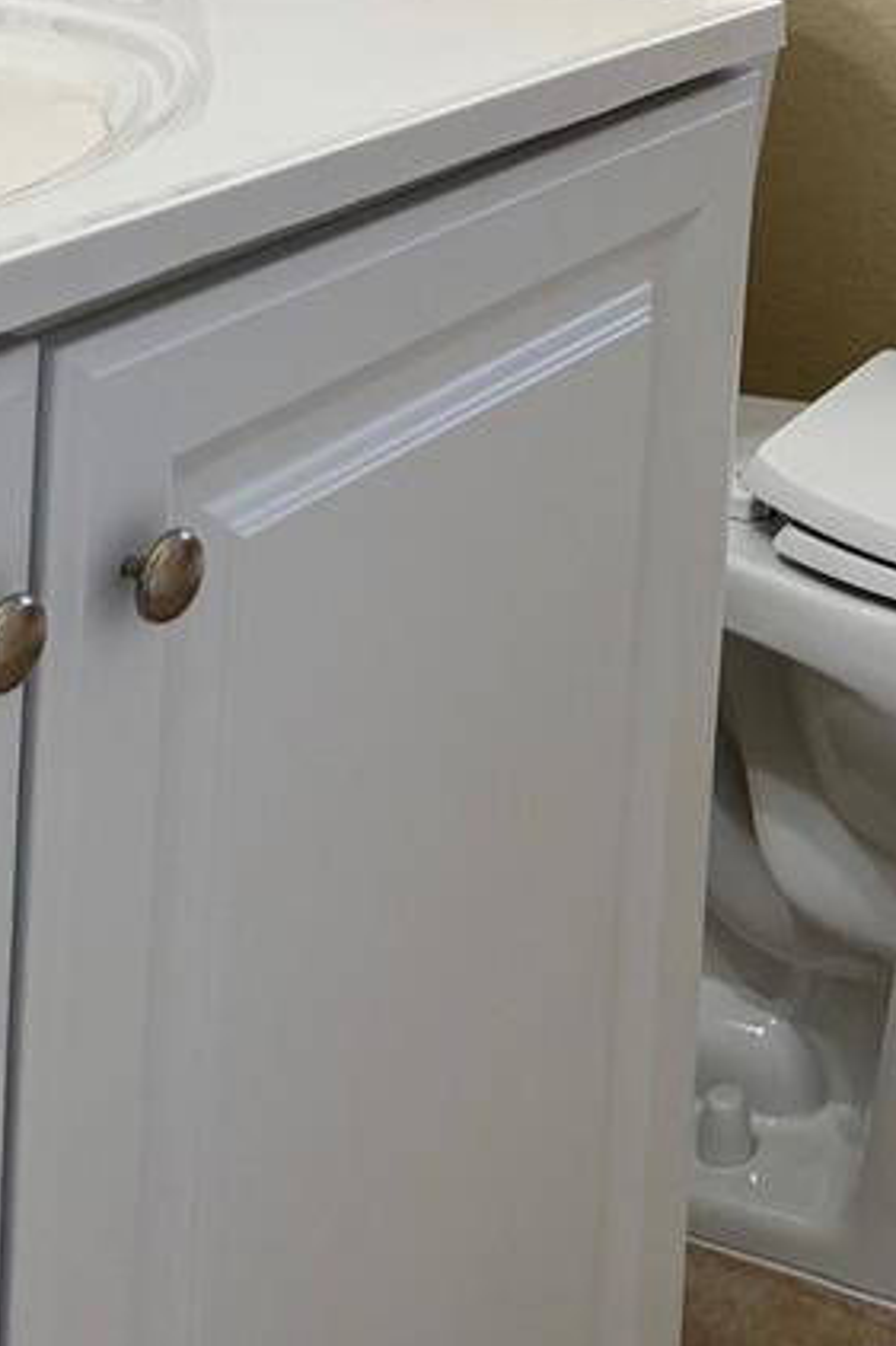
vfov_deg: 24.7
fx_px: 2653
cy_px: -405
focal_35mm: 71
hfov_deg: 18.2
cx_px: 1059
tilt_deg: -3.5
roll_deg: -2.6
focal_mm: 6.76
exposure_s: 1/120
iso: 160
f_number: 1.78
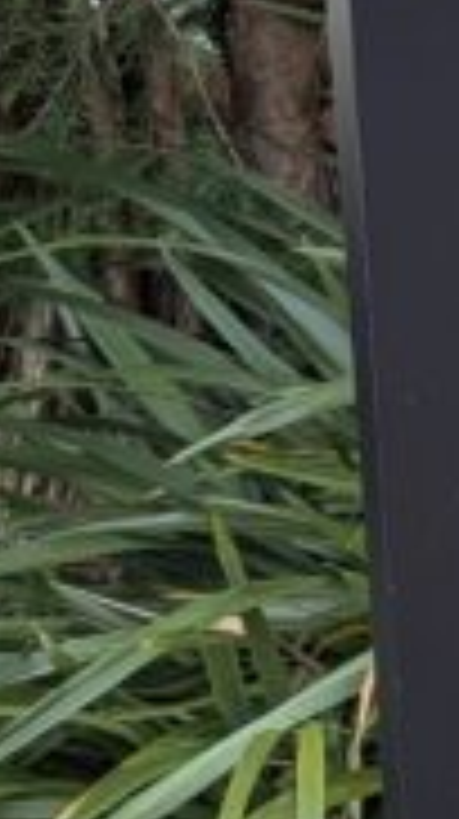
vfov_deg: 14.6
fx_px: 3190
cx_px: 1778
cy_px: 297
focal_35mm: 147
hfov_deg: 6.7
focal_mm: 4.53
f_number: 1.7
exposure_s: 1/432
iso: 26
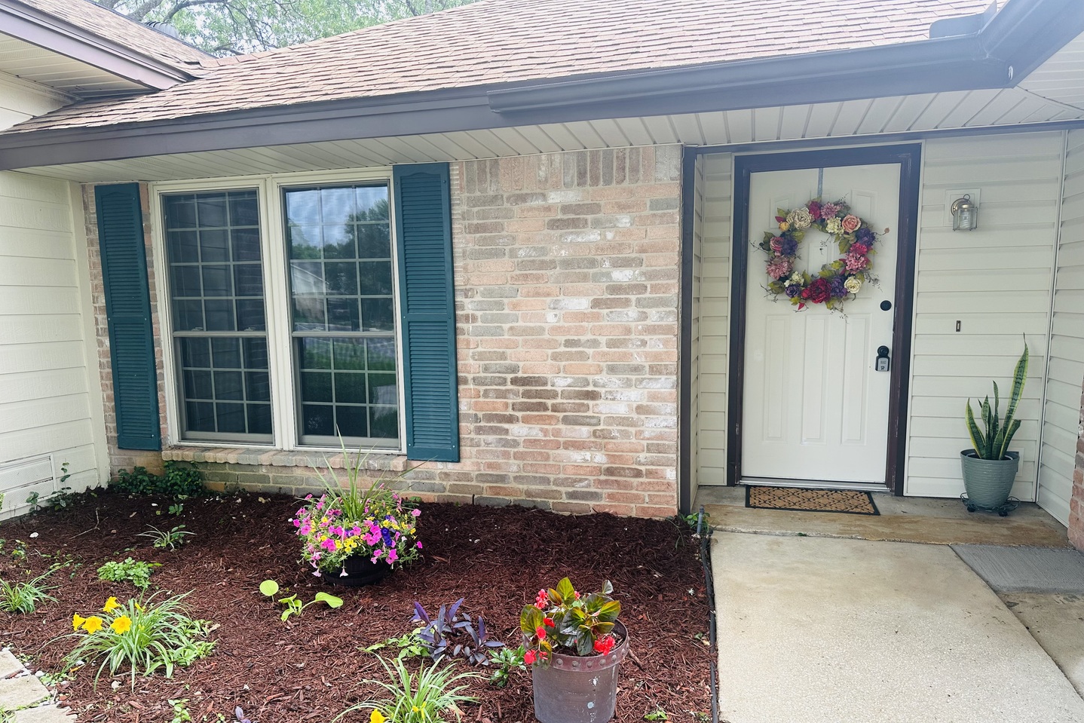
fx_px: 753
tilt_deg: -7.4
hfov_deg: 71.5
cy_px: 406
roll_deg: +0.1
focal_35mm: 25
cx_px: 542
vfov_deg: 51.2
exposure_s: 1/306
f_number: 1.78
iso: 80
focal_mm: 6.86
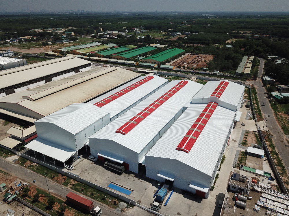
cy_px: 108
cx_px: 144
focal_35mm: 26
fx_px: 217
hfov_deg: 67.3
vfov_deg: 53.1
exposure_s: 1/4049
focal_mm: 4.73
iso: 100
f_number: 2.2
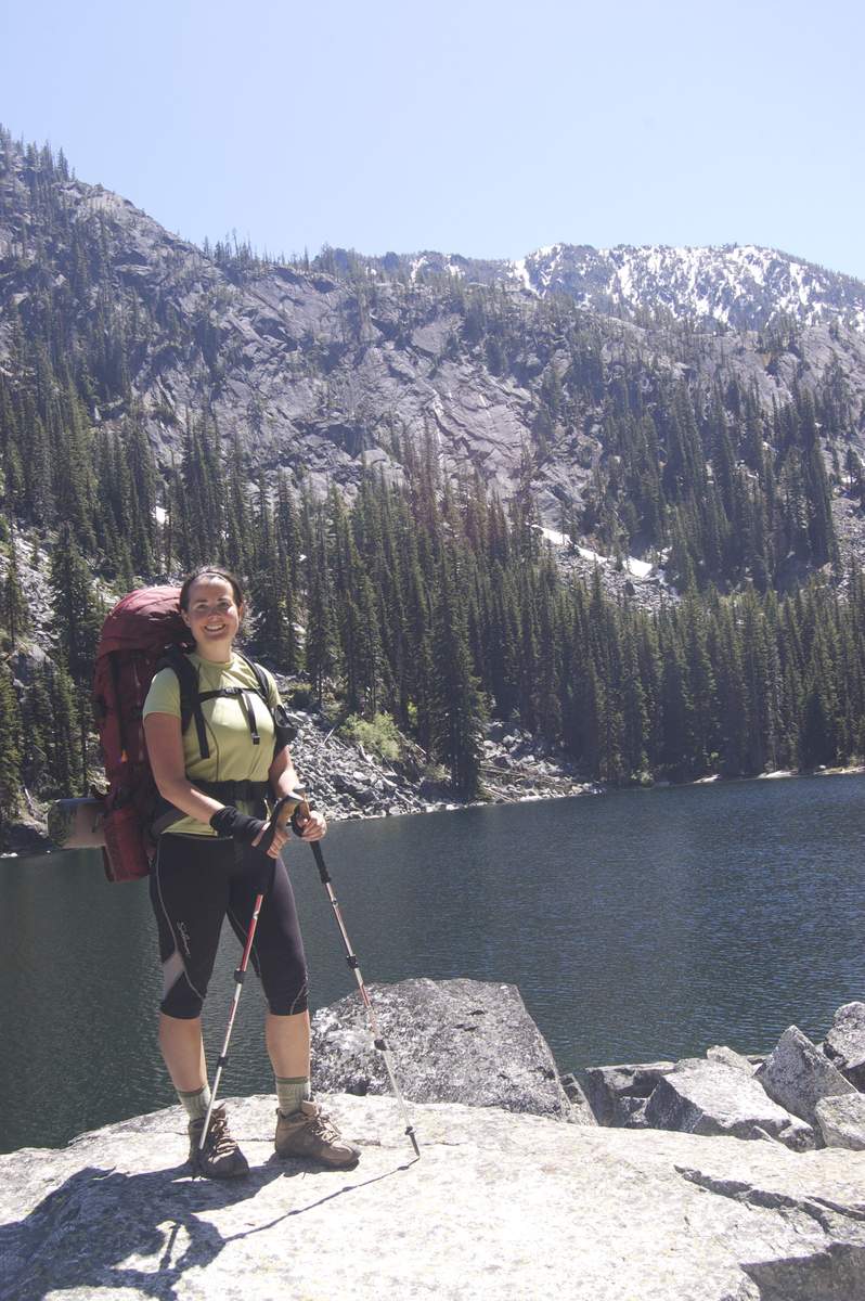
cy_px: 650
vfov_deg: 46.4
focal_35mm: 42
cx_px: 432
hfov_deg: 31.8
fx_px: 1516
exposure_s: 1/400
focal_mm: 28
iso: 800
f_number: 10
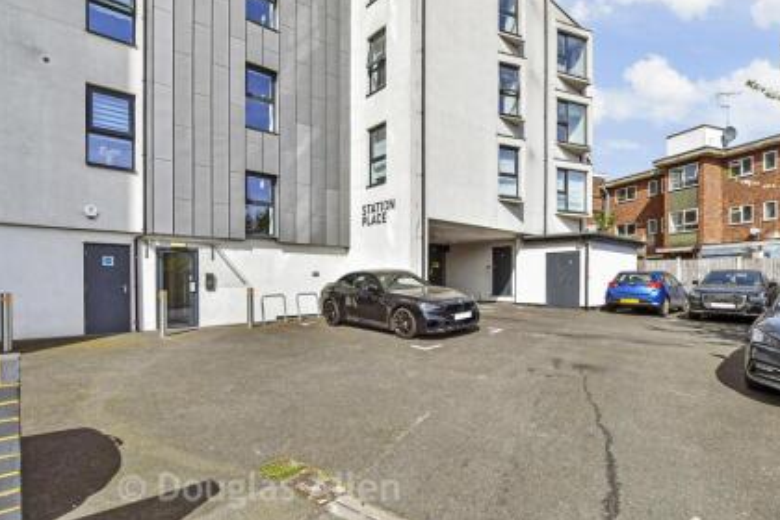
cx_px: 405
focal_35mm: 17
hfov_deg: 93.2
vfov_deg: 70.3
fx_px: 368
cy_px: 285
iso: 400
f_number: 6.3
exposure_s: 1/1600
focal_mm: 10
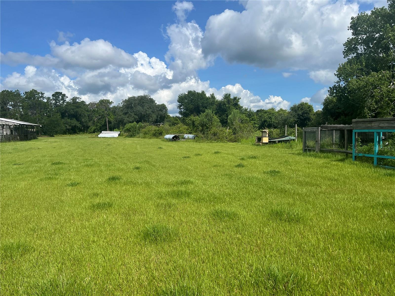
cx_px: 198
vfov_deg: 53.1
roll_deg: +1.0
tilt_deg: -5.2
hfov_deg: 67.3
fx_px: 297
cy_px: 148
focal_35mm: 26
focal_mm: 5.7
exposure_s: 1/6211
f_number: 1.5
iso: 50
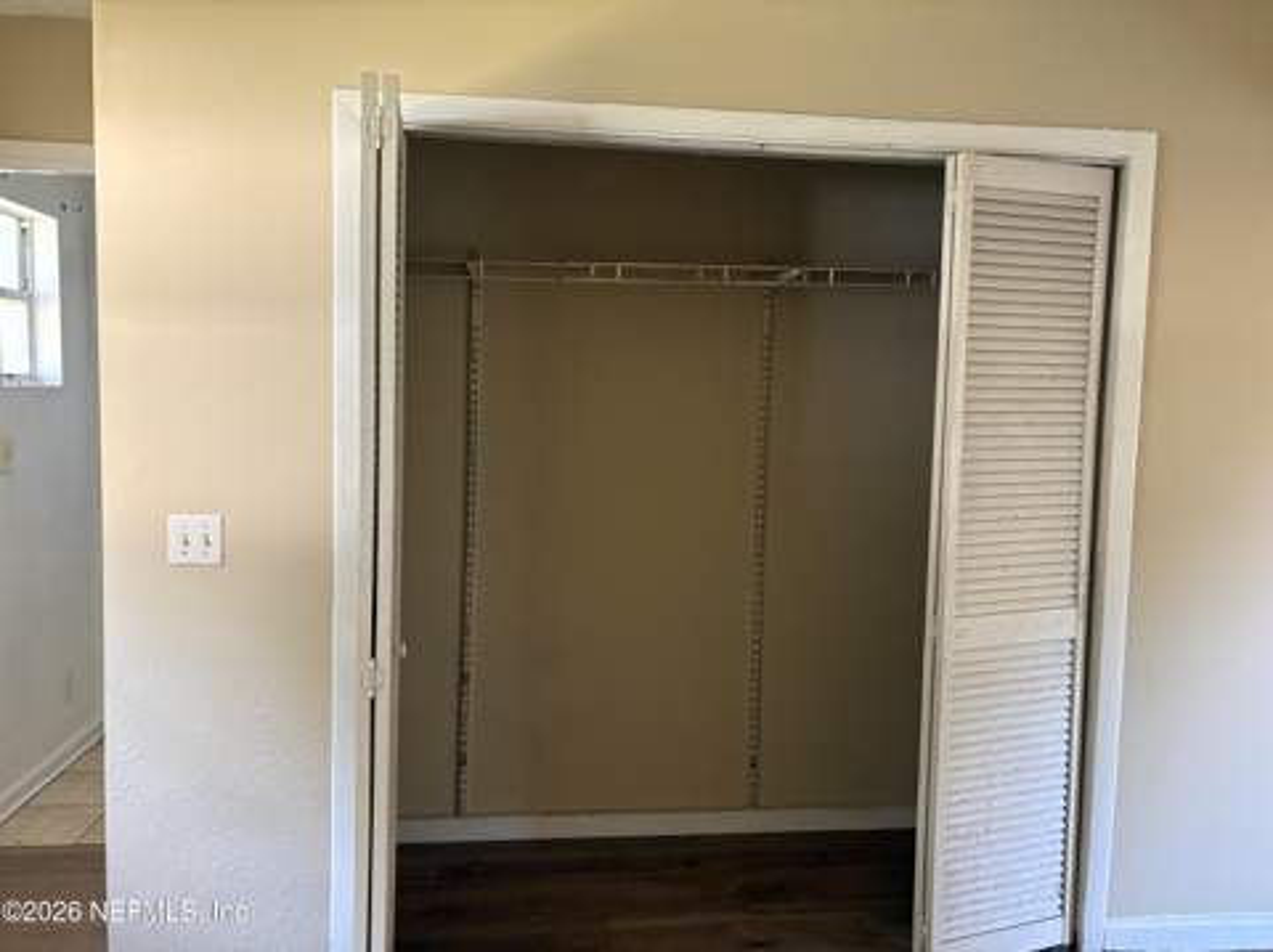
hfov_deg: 67.4
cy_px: 476
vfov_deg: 53.0
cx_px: 636
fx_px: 955
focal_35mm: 26
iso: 400
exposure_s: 1/60
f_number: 1.6
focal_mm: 5.96
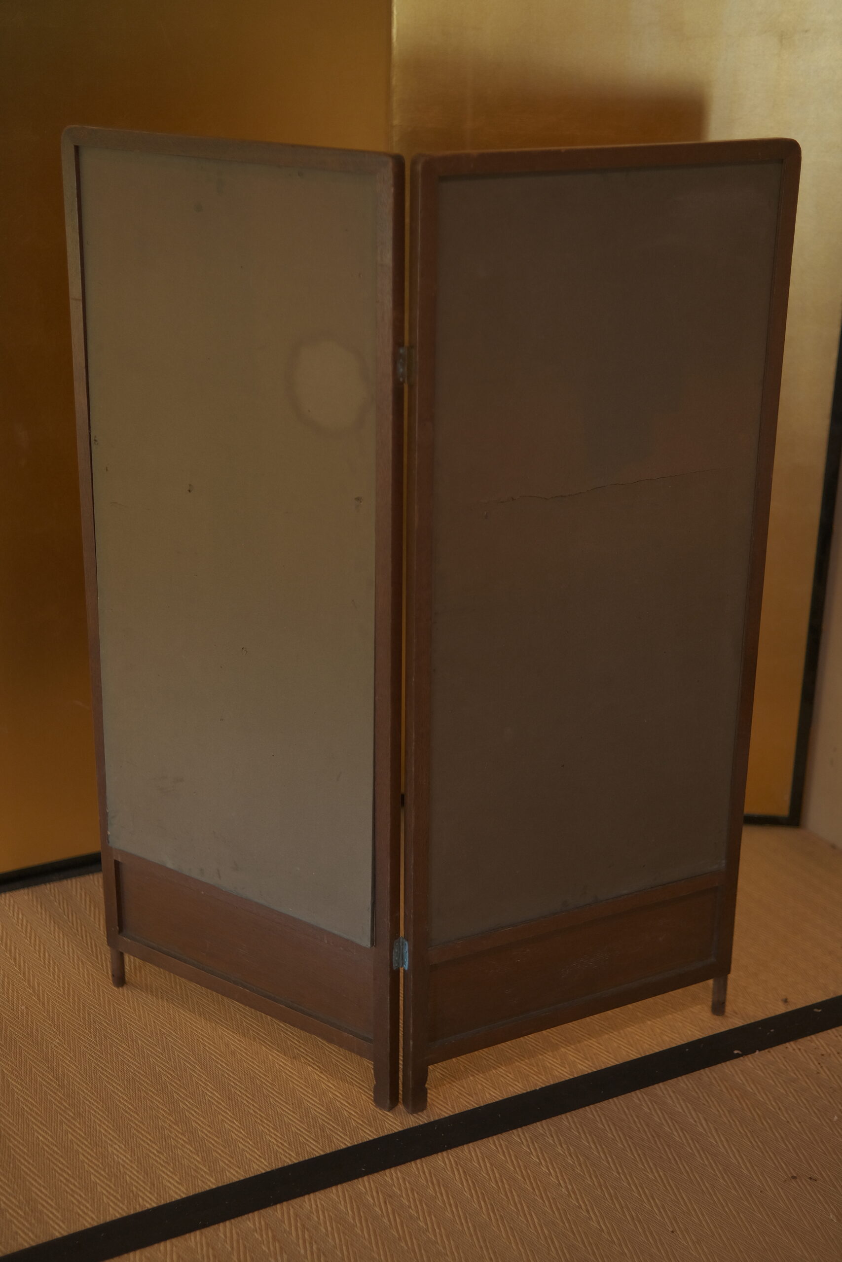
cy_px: 631
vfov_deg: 39.6
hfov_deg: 27.0
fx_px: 1754
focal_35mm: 50
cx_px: 421
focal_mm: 33
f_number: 1.4
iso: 400
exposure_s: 1/200
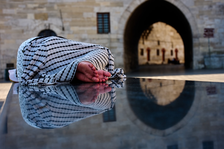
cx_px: 112
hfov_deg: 39.6
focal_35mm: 50
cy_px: 74
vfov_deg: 27.0
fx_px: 311
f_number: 4
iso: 100
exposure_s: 1/640
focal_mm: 50
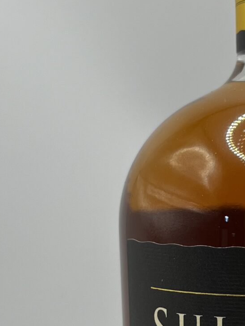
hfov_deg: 15.7
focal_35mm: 91
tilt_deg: -9.1
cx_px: 293
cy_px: 284
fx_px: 858
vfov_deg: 21.1
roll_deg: +0.4
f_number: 1.6
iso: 32
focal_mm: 5.1
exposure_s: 1/140
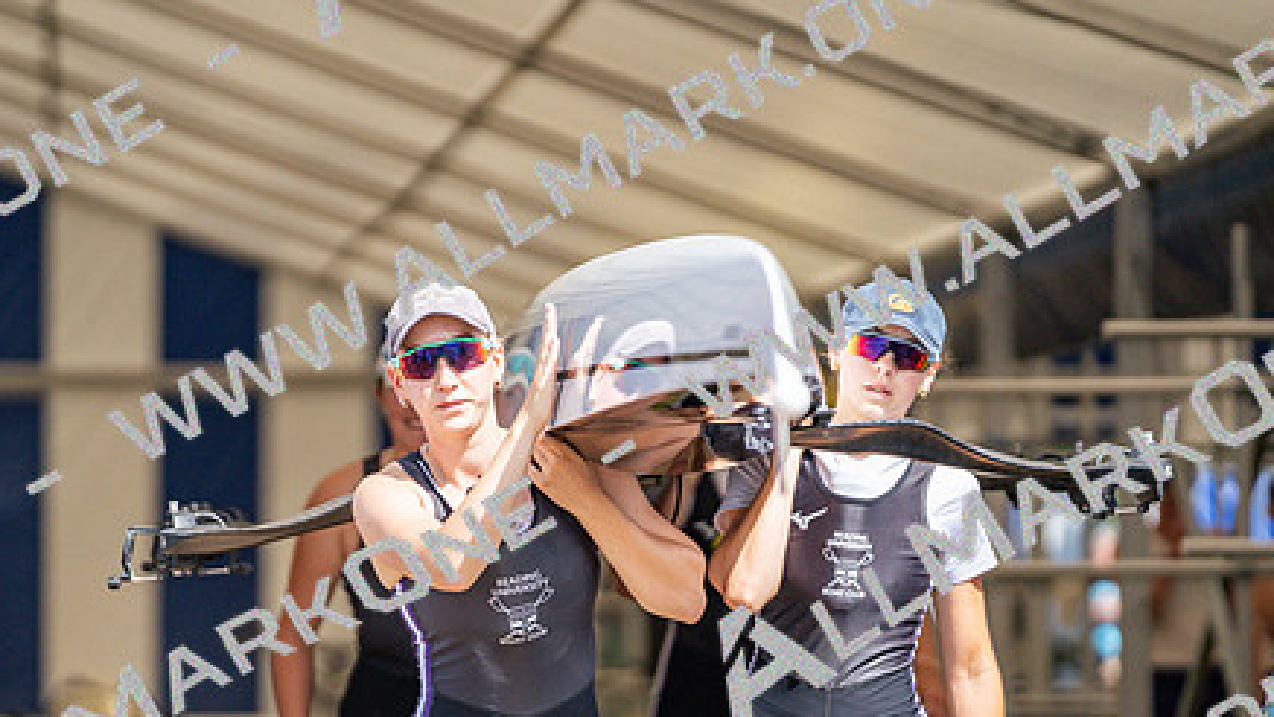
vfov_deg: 4.4
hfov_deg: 7.8
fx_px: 9393
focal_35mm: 278
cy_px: 468
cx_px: 469
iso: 500
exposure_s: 1/8000
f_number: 2.8
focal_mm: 200
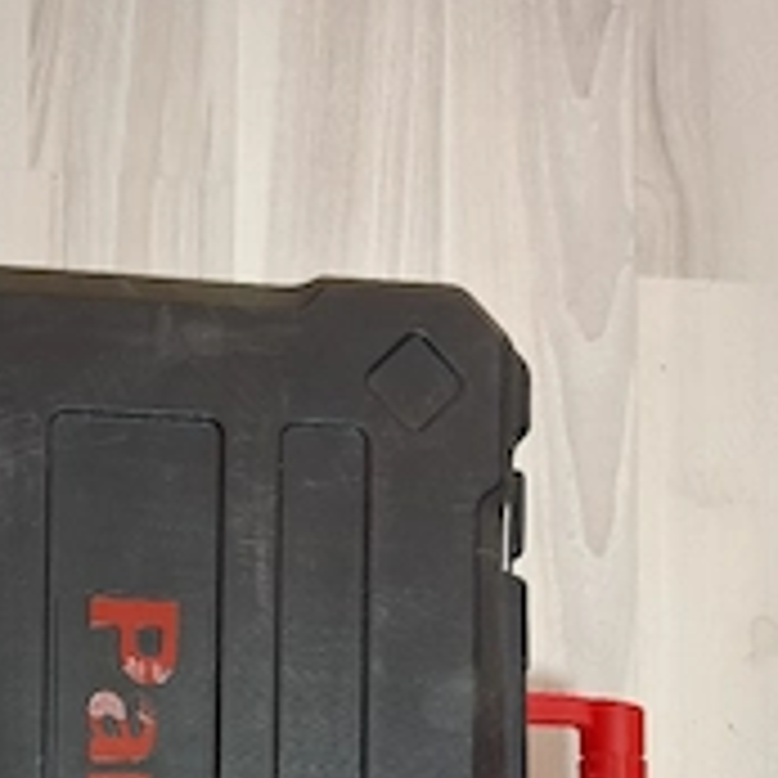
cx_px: 211
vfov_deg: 33.0
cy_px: 782
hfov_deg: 35.4
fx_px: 1195
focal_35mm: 47
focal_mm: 5.54
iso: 400
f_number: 1.8
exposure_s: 1/33
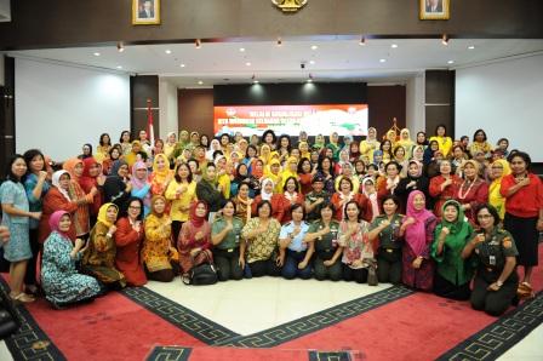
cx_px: 272
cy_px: 180
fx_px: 362
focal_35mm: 24
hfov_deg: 73.8
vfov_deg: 53.1
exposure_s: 1/40
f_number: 2.8
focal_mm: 24
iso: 800
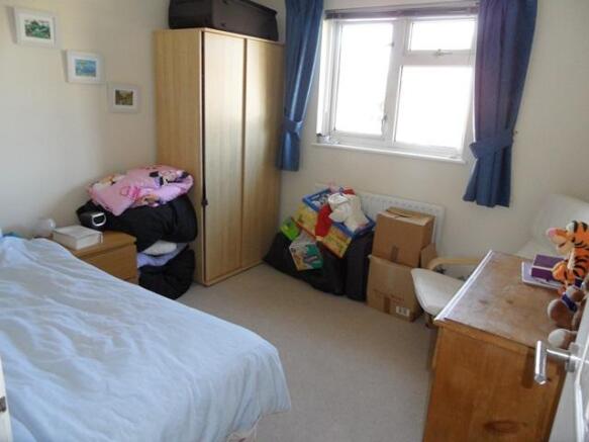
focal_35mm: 24
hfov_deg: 71.6
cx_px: 294
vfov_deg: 56.8
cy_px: 221
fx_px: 408
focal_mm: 3.9
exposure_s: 1/30
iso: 200
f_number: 3.2
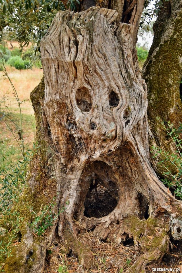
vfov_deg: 38.9
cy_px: 136
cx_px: 91
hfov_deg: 26.5
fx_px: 386
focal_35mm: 51
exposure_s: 1/100
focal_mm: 34
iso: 100
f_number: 6.3
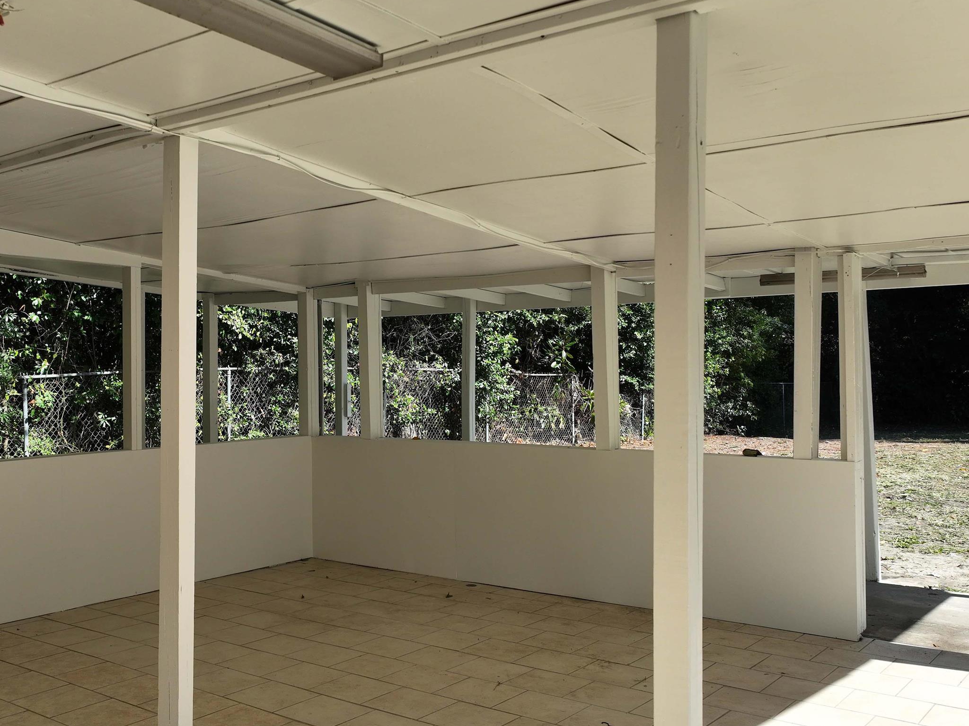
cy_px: 365
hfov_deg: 50.6
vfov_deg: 39.6
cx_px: 341
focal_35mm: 36
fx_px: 1007
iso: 200
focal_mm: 12.29
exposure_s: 1/1600
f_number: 2.8
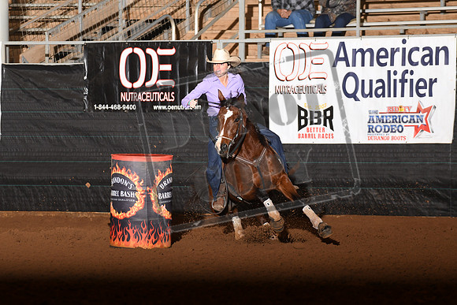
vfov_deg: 5.7
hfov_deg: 8.6
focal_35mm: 240
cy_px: 152
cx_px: 228
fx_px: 3047
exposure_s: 1/250
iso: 1000
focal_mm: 240
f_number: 5.6
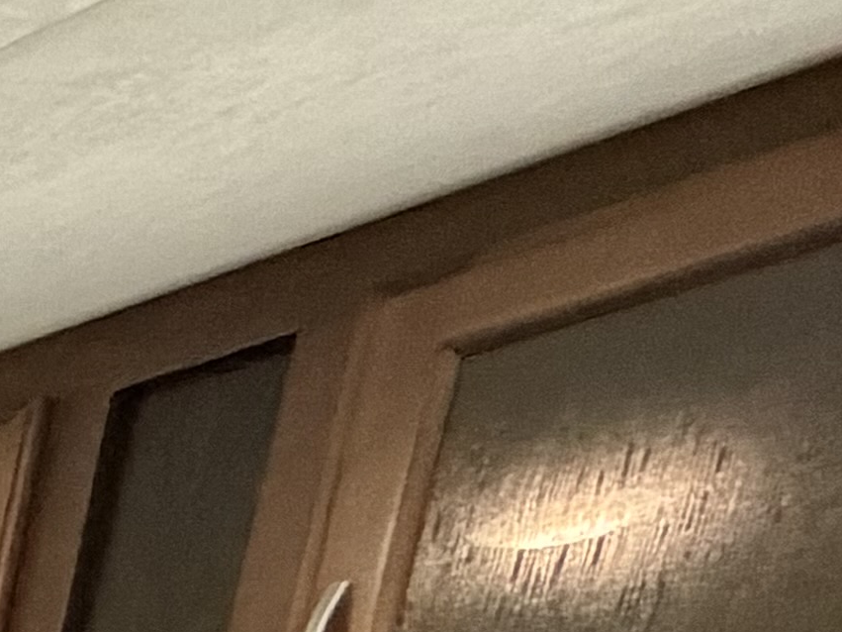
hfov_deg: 10.3
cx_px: -1927
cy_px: 2023
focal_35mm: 94
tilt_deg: -15.0
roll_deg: +0.7
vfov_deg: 10.2
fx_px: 2286
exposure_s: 1/60
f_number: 2.2
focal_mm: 2.22
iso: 400
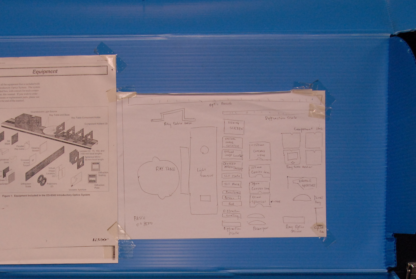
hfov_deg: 29.1
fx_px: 798
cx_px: 153
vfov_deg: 19.4
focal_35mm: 69
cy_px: 254
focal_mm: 24
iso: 640
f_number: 5
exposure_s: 1/60
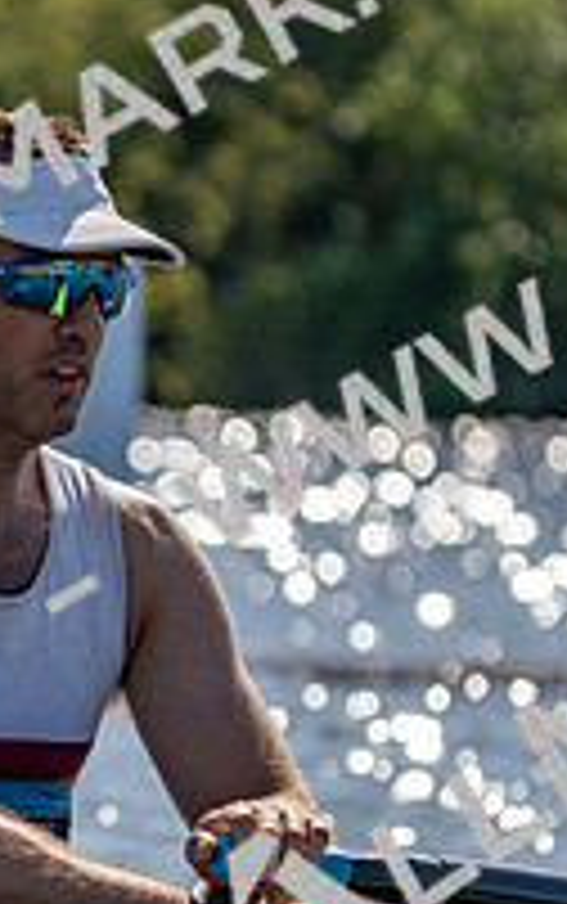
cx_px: -158
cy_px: 618
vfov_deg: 3.6
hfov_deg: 2.2
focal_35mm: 587
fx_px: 14482
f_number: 5.6
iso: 200
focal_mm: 200
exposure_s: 1/2000
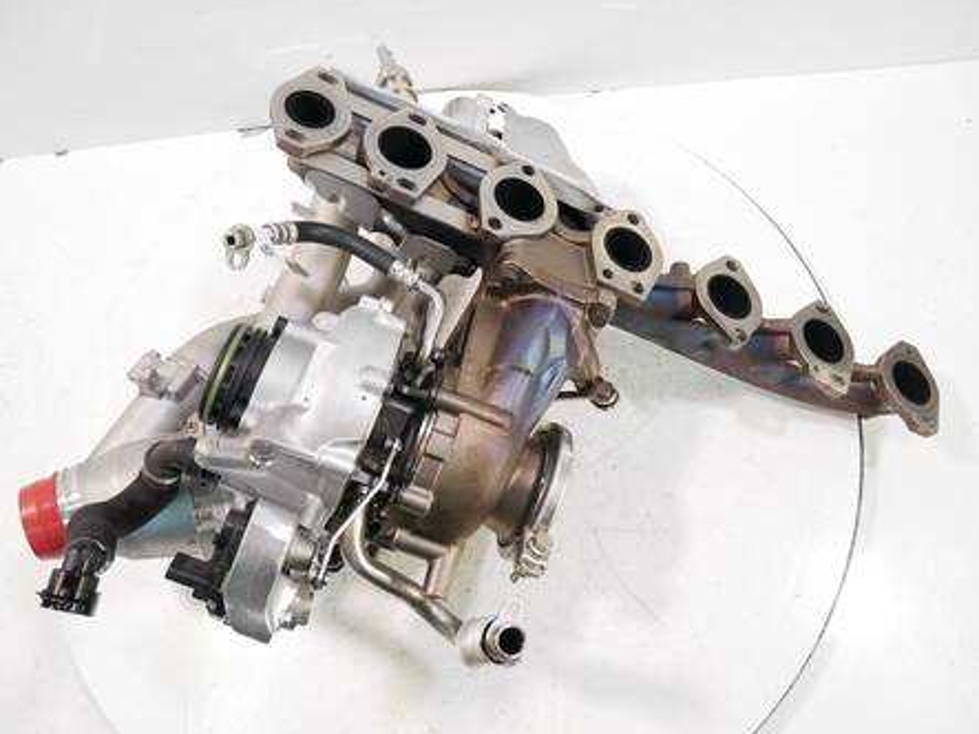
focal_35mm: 26
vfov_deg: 53.0
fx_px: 735
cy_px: 374
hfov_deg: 67.3
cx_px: 477
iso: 800
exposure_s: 1/60
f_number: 3.5
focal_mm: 12
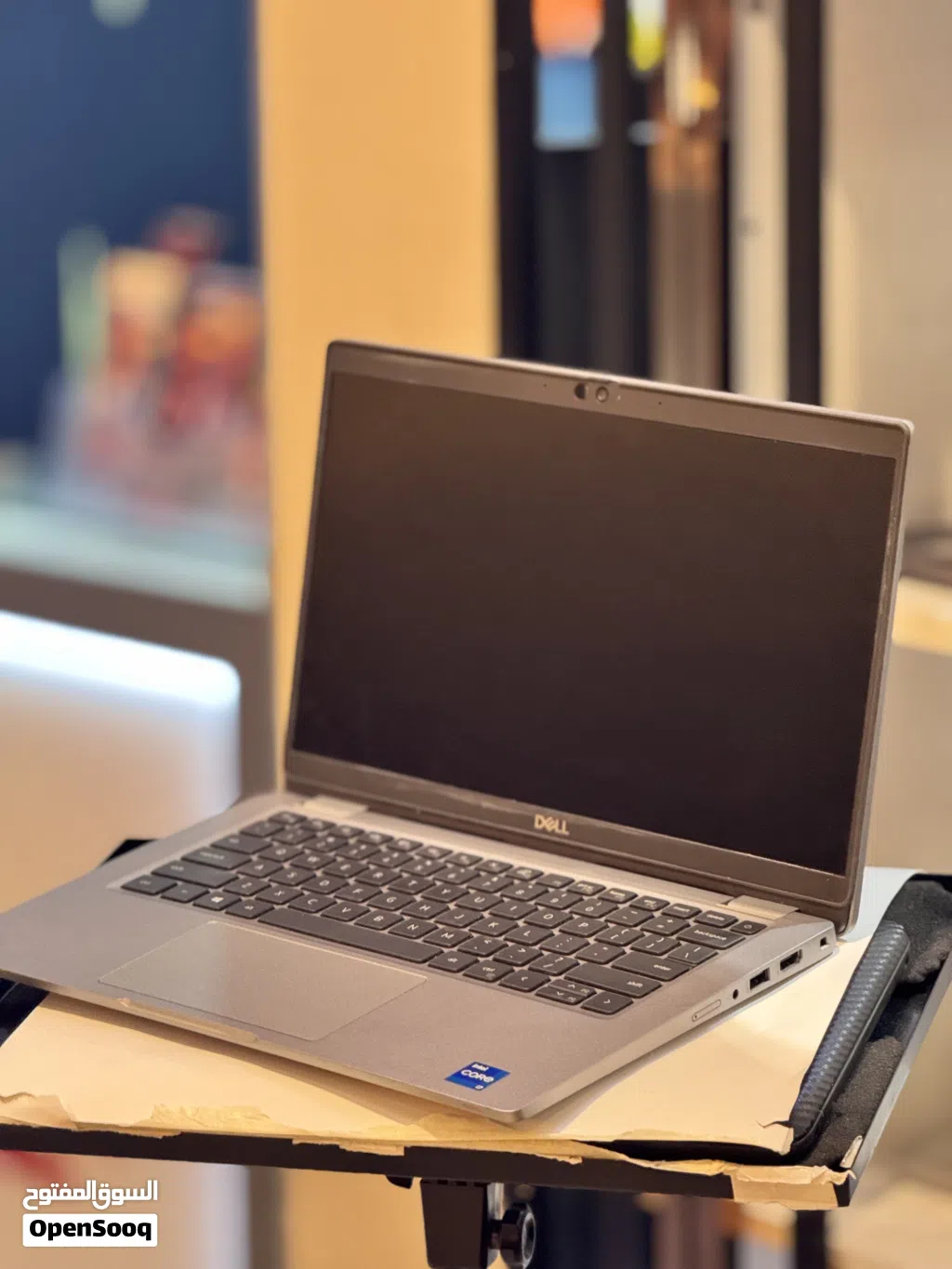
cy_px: 634
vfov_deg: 16.4
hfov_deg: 12.3
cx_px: 476
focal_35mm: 120
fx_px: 4400
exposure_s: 1/50
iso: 400
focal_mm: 15.66
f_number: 2.8
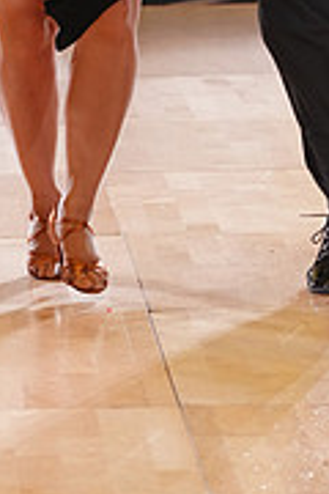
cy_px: -261
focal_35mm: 323
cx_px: 191
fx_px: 4427
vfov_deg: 6.3
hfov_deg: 4.3
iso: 2500
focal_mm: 100
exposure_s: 1/400
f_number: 4
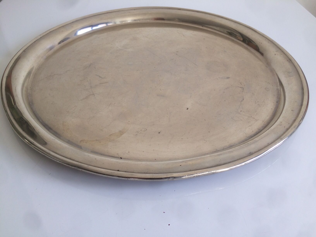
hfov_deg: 61.7
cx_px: 158
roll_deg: -2.9
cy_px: 118
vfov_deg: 48.2
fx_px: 265
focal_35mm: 29
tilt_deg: -41.8
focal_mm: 4.15
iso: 32
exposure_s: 1/50
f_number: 2.2
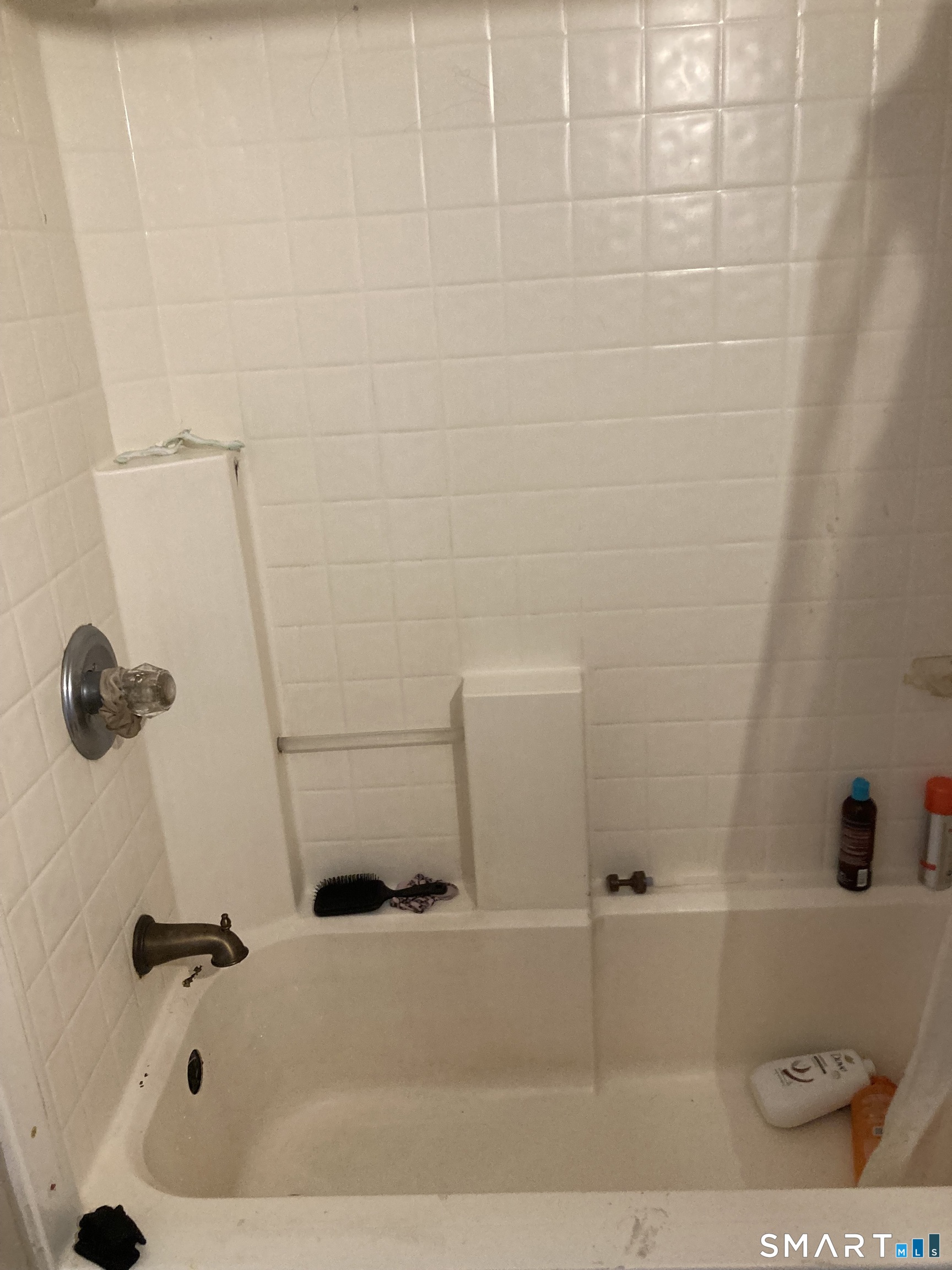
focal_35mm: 28
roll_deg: +3.6
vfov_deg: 63.4
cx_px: 476
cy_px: 635
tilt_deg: -20.1
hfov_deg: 49.7
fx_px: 1027
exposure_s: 1/60
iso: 250
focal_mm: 3.99
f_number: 1.8
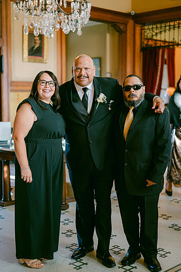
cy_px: 141
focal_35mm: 54
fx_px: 408
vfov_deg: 36.9
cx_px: 85
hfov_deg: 25.0
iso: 1600
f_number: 1.8
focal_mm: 50
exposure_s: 1/125
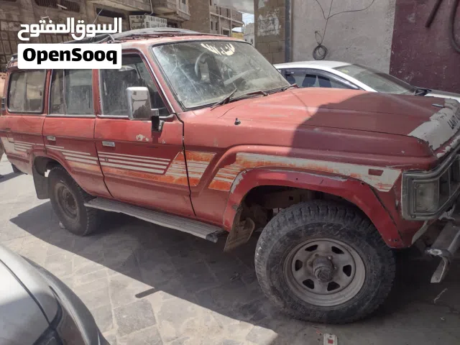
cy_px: 172
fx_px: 359
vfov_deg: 51.4
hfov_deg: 65.3
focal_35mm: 27
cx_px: 230
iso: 100
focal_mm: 4.71
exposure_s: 1/1197
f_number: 1.7
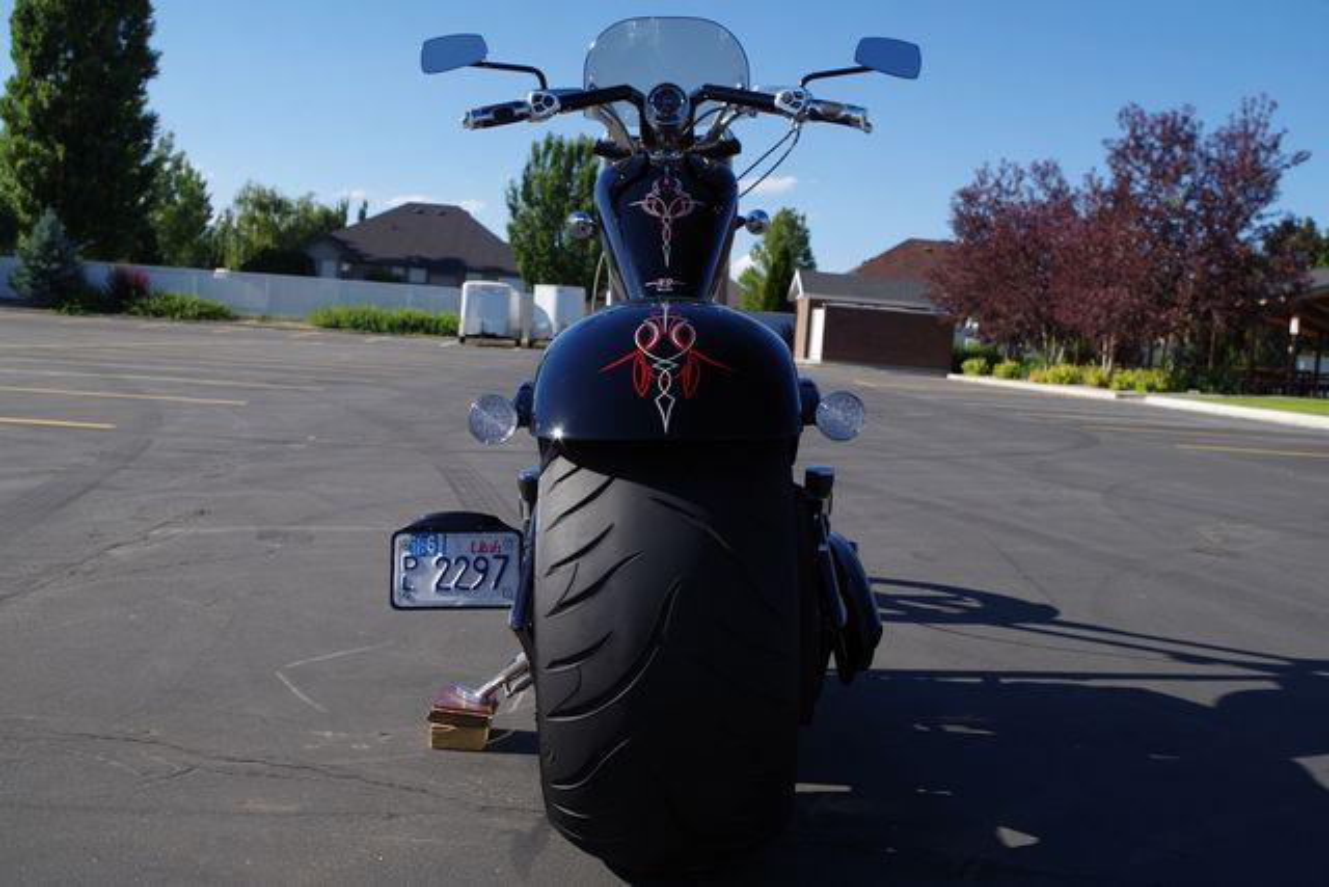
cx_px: 664
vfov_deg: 34.2
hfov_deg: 49.5
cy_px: 444
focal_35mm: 39
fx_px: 1440
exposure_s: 1/250
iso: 100
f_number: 6.3
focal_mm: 26.25
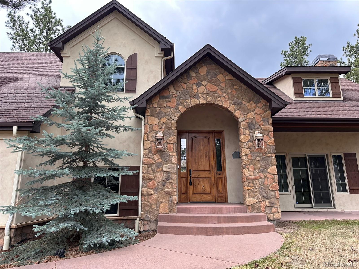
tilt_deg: +15.1
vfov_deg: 56.8
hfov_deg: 71.6
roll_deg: -0.2
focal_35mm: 24
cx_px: 180
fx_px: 249
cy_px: 134
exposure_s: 1/676
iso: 80
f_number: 1.78
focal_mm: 6.86
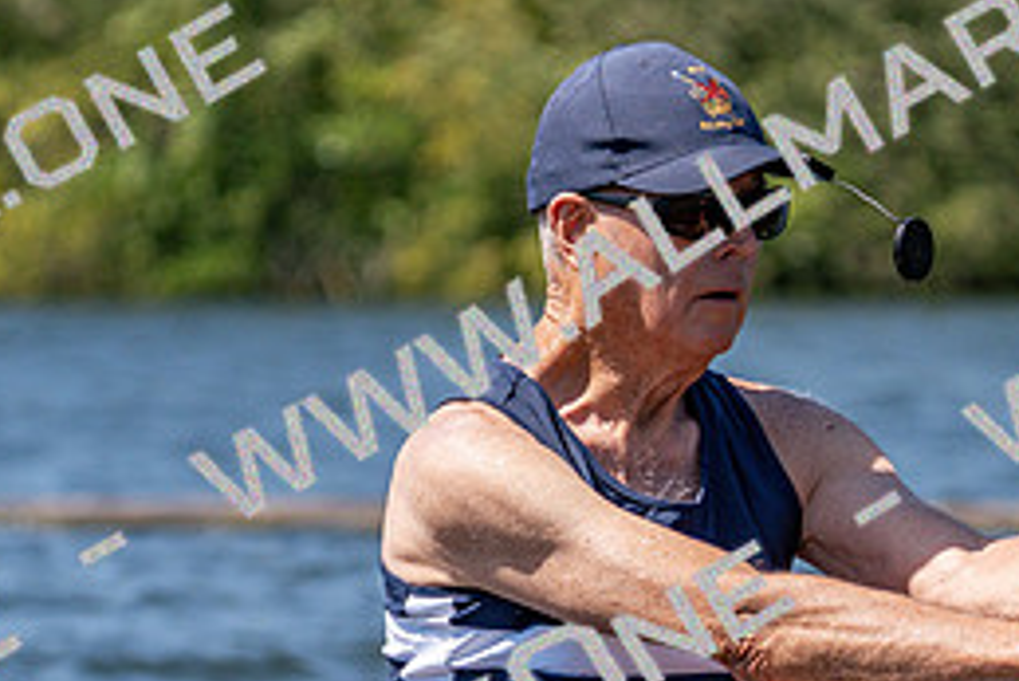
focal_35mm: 448
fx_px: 12687
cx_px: 677
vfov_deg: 3.1
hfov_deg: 4.6
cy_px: 529
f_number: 5.6
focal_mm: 200
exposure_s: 1/2000
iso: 320
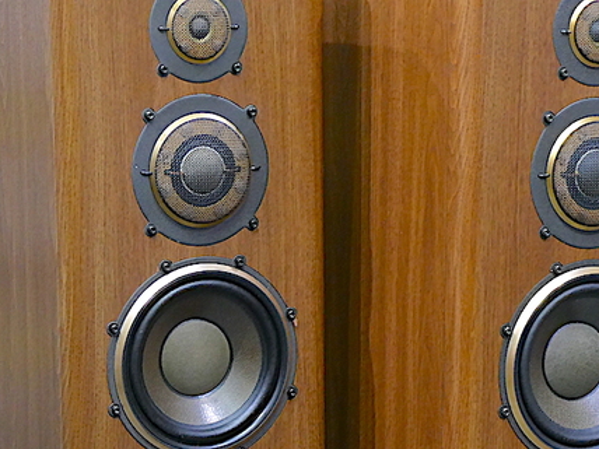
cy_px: 394
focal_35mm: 128
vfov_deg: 11.5
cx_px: 279
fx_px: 2215
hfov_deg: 15.4
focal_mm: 10.3
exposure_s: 1/5
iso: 200
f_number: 4.2
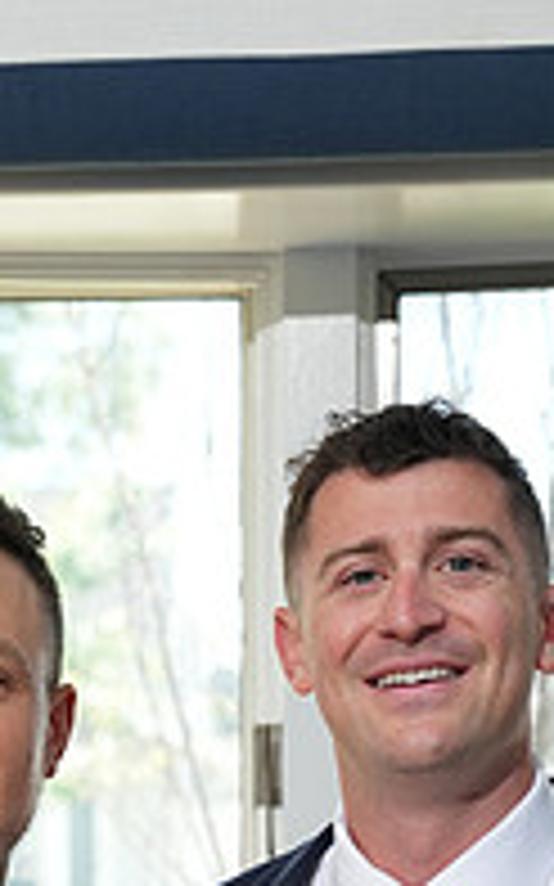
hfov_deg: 9.3
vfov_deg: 14.1
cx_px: 151
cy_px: 1255
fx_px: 3409
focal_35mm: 141
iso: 320
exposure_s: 1/200
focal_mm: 47
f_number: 4
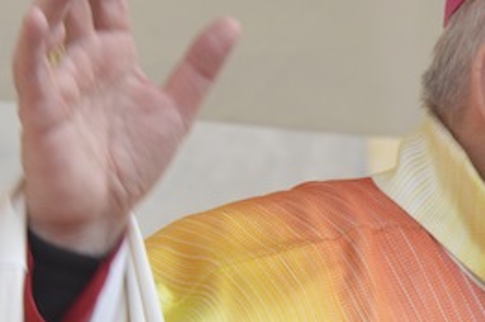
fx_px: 11153
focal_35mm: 829
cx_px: 674
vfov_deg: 1.7
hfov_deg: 2.5
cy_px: 275
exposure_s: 1/60
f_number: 13
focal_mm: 145
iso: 200
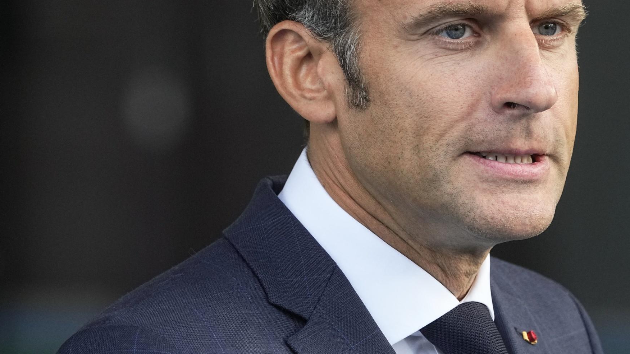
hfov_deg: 3.3
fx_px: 10893
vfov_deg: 1.9
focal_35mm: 652
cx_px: 429
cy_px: 114
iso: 2000
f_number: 9
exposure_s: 1/500
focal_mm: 355
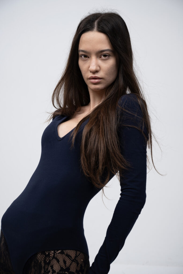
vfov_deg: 30.5
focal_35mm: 66
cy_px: 137
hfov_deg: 20.6
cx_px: 92
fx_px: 503
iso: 160
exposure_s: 1/125
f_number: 5.6
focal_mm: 66
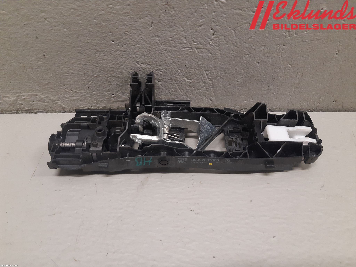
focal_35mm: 26
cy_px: 134
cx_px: 178
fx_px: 267
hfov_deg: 67.3
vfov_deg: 53.1
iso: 160
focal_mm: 3.93
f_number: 1.7
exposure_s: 1/50
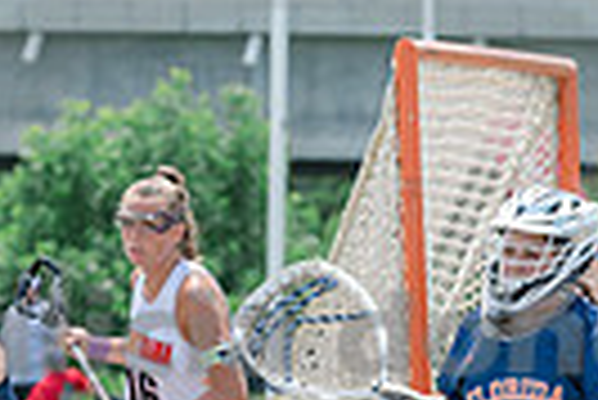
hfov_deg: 2.9
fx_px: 11973
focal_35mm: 720
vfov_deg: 1.9
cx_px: 567
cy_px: 457
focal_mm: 135
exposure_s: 1/1600
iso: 400
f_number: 5
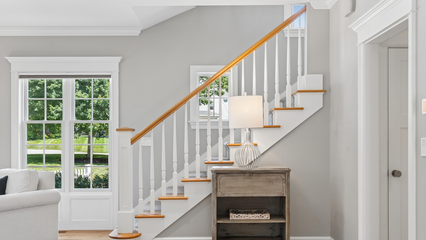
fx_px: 418
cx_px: 214
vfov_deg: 32.0
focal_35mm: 37
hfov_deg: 54.0
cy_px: 133
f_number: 7.1
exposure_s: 1/40
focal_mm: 35
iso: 320
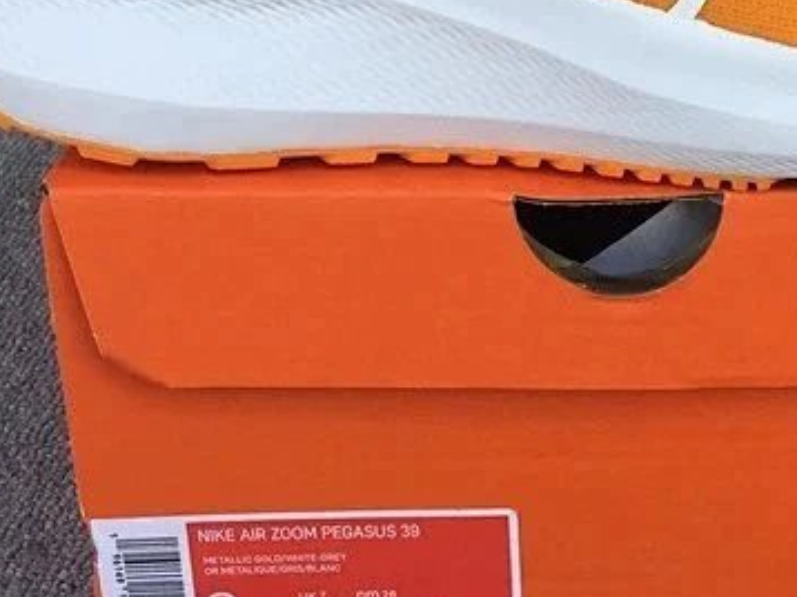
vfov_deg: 18.6
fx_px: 1795
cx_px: 614
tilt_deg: -20.8
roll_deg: +0.4
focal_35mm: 78
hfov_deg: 24.7
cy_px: 63
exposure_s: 1/259
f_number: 2.4
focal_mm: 3.3
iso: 25
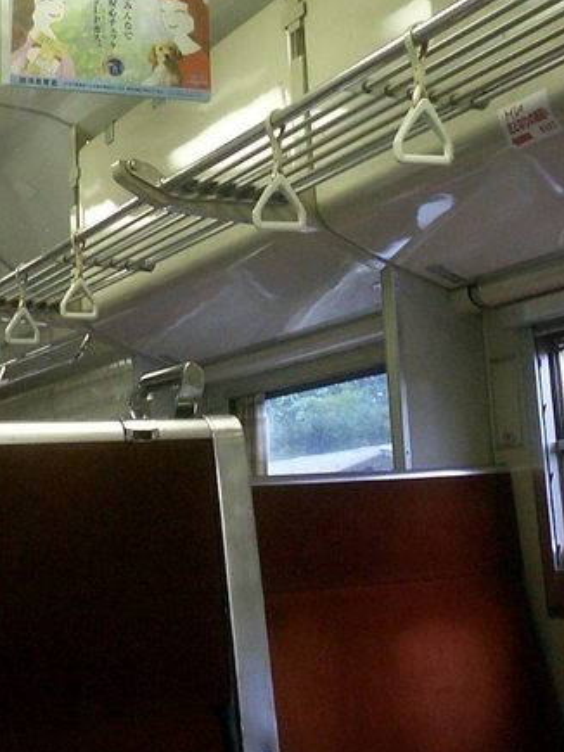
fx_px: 1478
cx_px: 310
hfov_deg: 21.6
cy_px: 93
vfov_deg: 27.7
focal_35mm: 68
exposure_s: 1/30
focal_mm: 5.6
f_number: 3.5
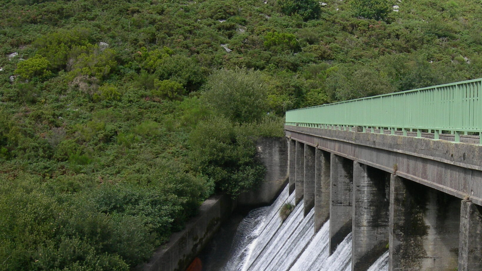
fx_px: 831
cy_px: 236
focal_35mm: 65
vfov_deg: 18.3
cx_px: 344
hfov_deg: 31.9
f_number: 4.8
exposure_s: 1/290
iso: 50
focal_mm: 7.8
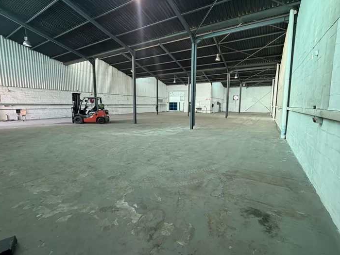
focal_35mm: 16
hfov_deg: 94.5
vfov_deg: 78.1
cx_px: 173
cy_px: 121
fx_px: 157
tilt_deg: -6.4
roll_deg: -0.1
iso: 200
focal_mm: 2.22
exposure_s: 1/50
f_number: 2.2
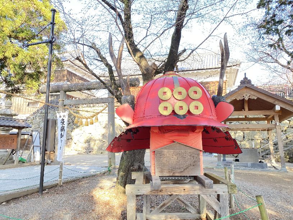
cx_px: 146
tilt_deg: +7.3
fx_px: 220
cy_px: 110
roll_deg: -1.3
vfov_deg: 53.1
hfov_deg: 67.3
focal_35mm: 26
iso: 50
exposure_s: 1/122
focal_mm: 4.25
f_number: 1.8
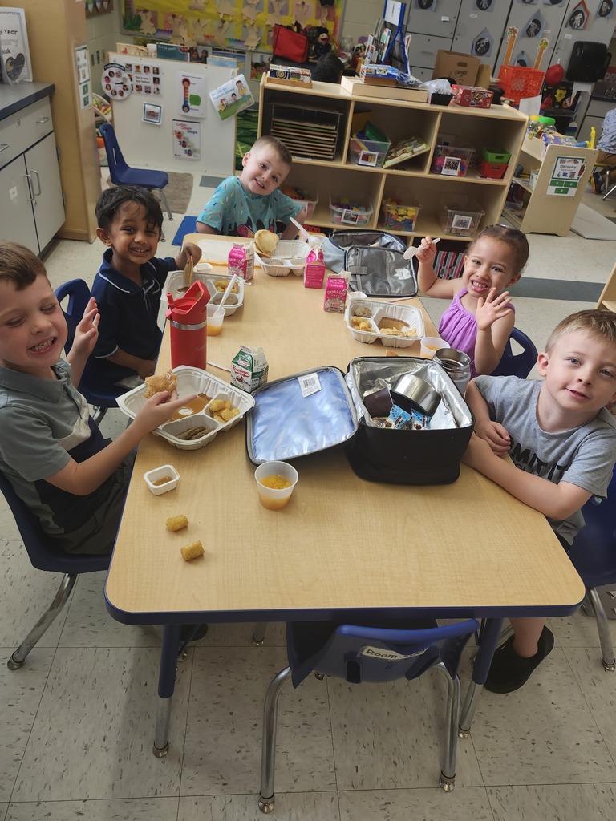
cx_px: 308
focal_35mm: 23
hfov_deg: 58.9
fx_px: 546
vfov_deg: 73.9
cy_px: 410
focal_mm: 5.54
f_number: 1.8
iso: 125
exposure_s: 1/120
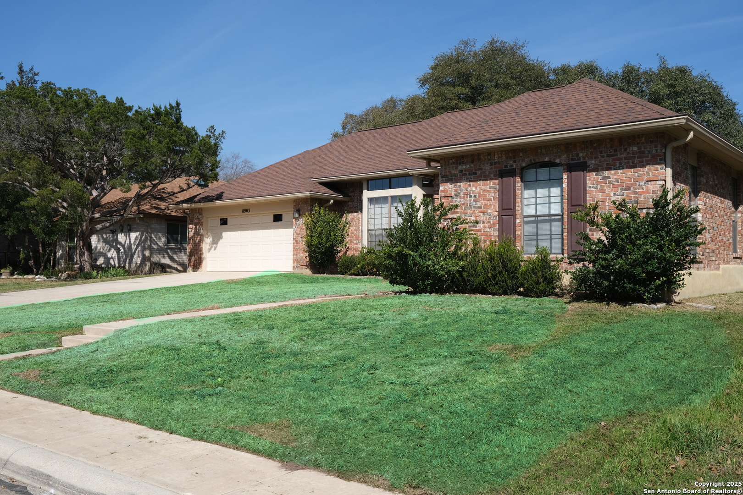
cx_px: 372
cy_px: 248
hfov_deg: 54.4
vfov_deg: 37.9
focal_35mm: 35
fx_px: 722
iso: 160
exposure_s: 1/250
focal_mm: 23
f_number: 10
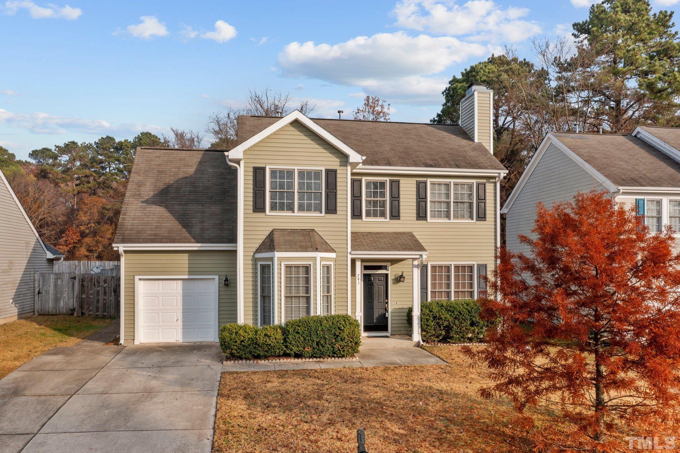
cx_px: 340
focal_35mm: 28
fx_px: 529
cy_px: 226
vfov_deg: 46.4
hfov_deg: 65.5
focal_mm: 10.26
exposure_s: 1/400
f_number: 5.6
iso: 100
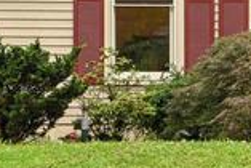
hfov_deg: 10.1
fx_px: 1410
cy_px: -98
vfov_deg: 6.7
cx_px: 19
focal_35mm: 202
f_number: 8
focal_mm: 31
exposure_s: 1/30
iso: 400
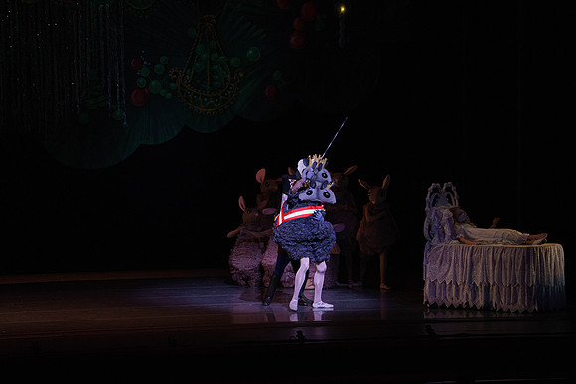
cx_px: 288
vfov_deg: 7.7
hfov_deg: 11.5
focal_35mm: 179
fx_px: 2865
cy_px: 192
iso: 5000
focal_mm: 179
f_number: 9
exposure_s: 1/320
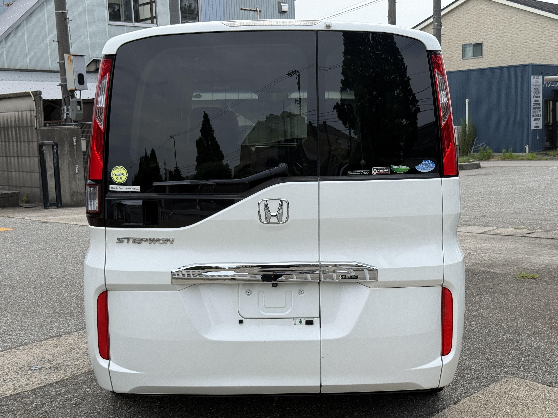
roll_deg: +2.4
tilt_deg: -6.0
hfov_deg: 39.7
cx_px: 279
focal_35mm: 48
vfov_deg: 30.3
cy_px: 209
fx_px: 774
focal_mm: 6.76
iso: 80
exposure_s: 1/4587
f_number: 1.78
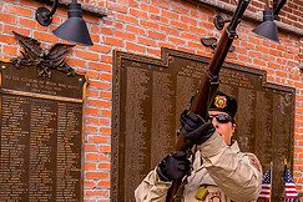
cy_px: 198
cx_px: 294
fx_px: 598
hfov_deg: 27.1
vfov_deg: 18.7
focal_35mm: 71
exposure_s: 1/640
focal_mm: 28
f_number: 6.3
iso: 800
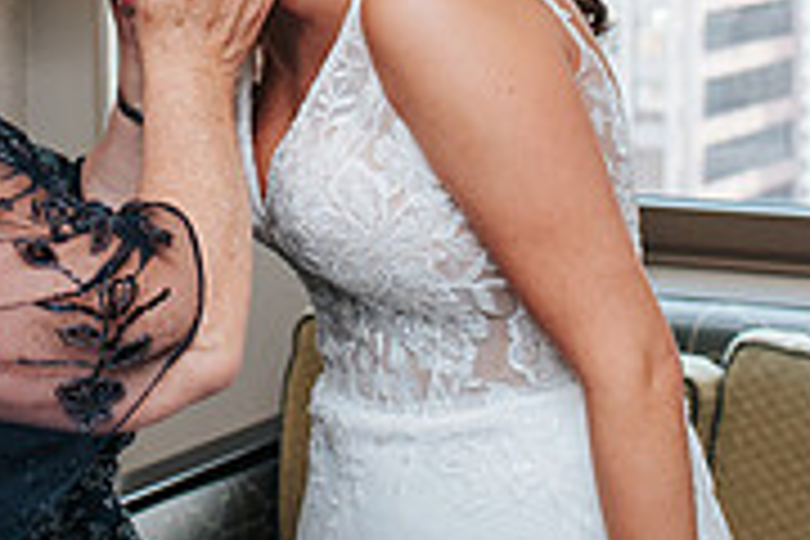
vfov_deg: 10.8
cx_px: 198
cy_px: -59
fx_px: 2812
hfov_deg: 16.3
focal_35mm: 125
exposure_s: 1/125
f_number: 4
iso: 640
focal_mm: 35
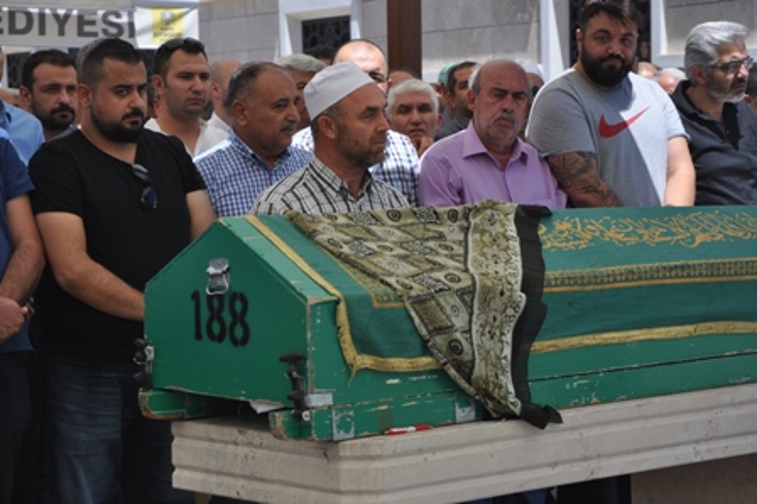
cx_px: 378
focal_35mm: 105
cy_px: 252
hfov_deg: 19.5
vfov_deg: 13.0
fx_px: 2206
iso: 200
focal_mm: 70
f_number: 6.3
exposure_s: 1/640
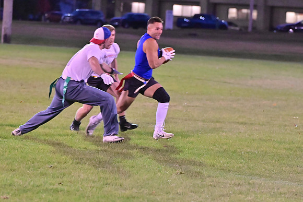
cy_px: 101
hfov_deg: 10.5
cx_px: 152
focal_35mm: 195
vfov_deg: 7.0
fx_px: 1642
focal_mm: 130
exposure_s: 1/320
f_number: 4
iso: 6400
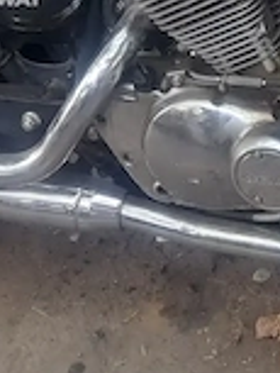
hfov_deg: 14.7
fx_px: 1055
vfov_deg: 18.9
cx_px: 314
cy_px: -76
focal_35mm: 98
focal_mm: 4.6
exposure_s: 1/50
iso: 200
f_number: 2
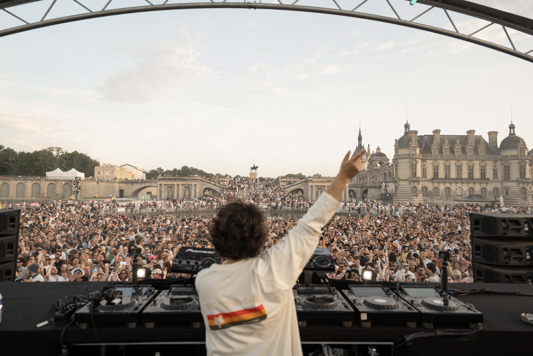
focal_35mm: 24
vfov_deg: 53.1
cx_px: 266
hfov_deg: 73.7
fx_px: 355
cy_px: 178
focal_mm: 24
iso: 250
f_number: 2.8
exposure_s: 1/400
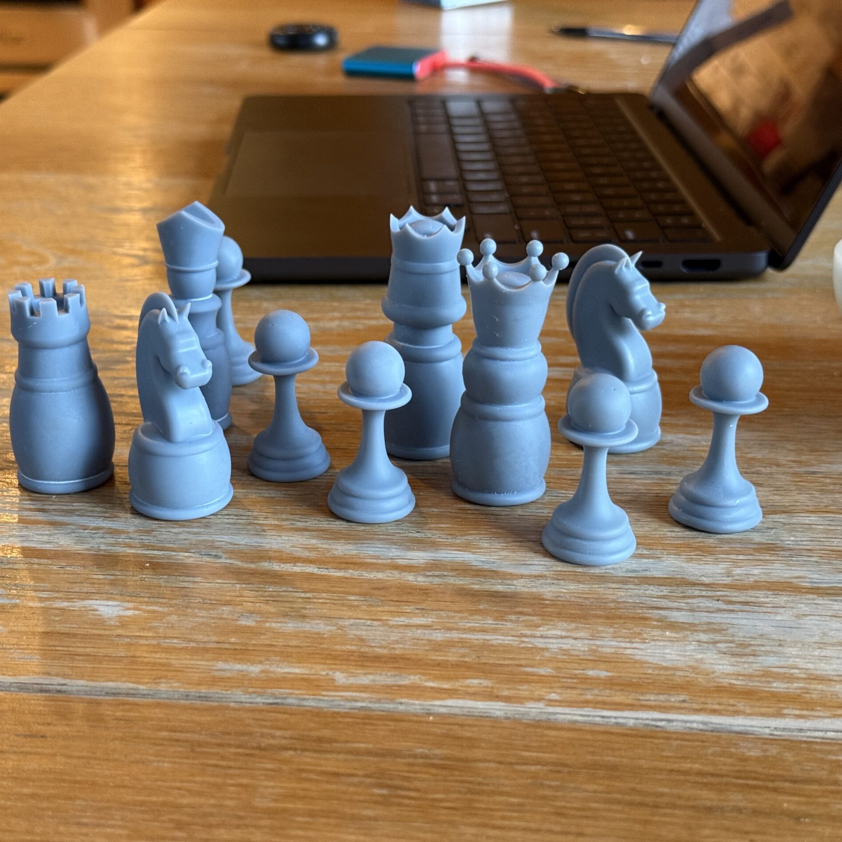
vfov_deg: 30.0
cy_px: 421
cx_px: 355
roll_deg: +1.1
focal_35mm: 57
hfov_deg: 30.0
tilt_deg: -22.9
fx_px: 1569
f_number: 1.78
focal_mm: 6.76
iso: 200
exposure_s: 1/40
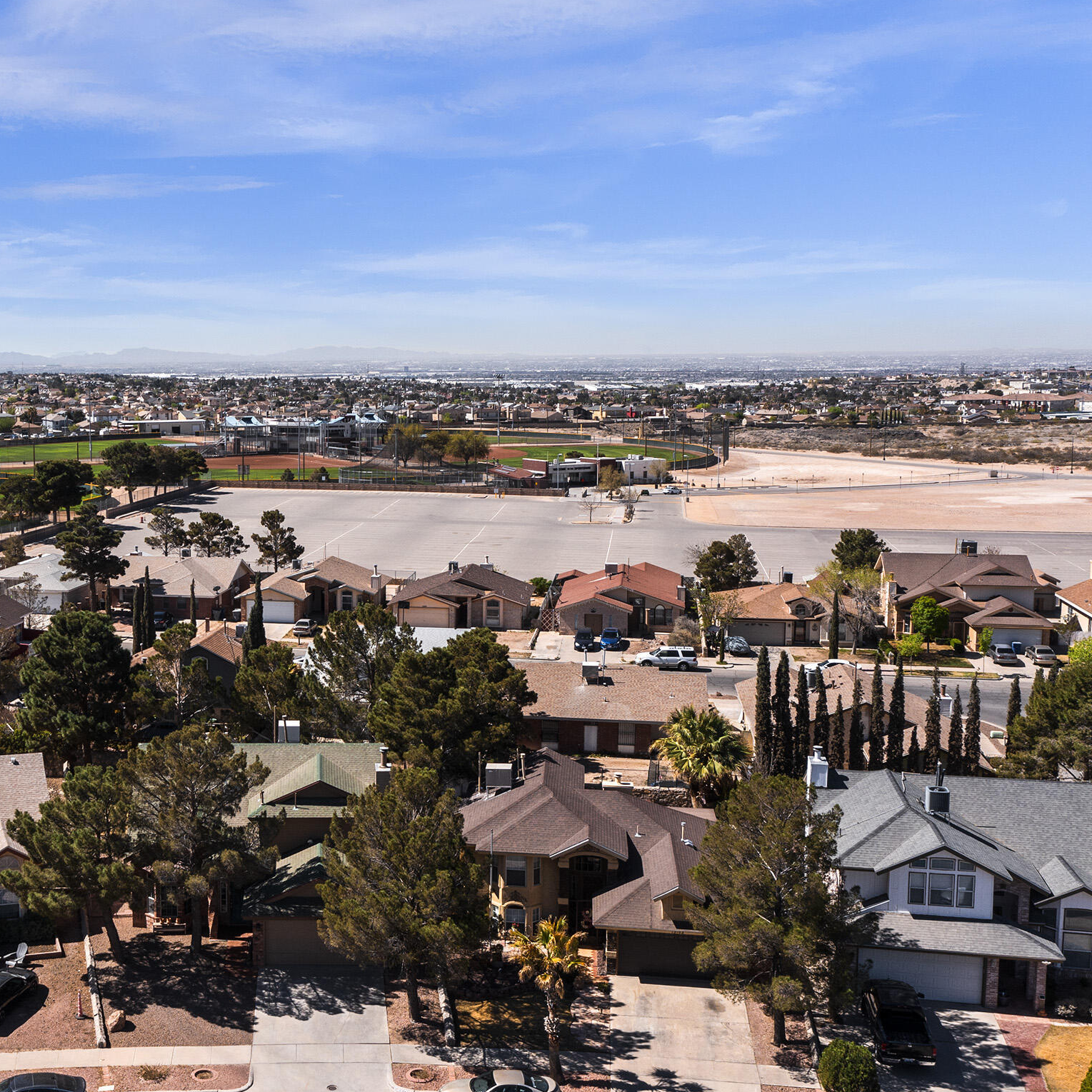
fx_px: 1499
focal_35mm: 42
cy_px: 547
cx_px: 256
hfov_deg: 38.8
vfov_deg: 40.0
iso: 100
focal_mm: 10.26
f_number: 5.6
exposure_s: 1/500
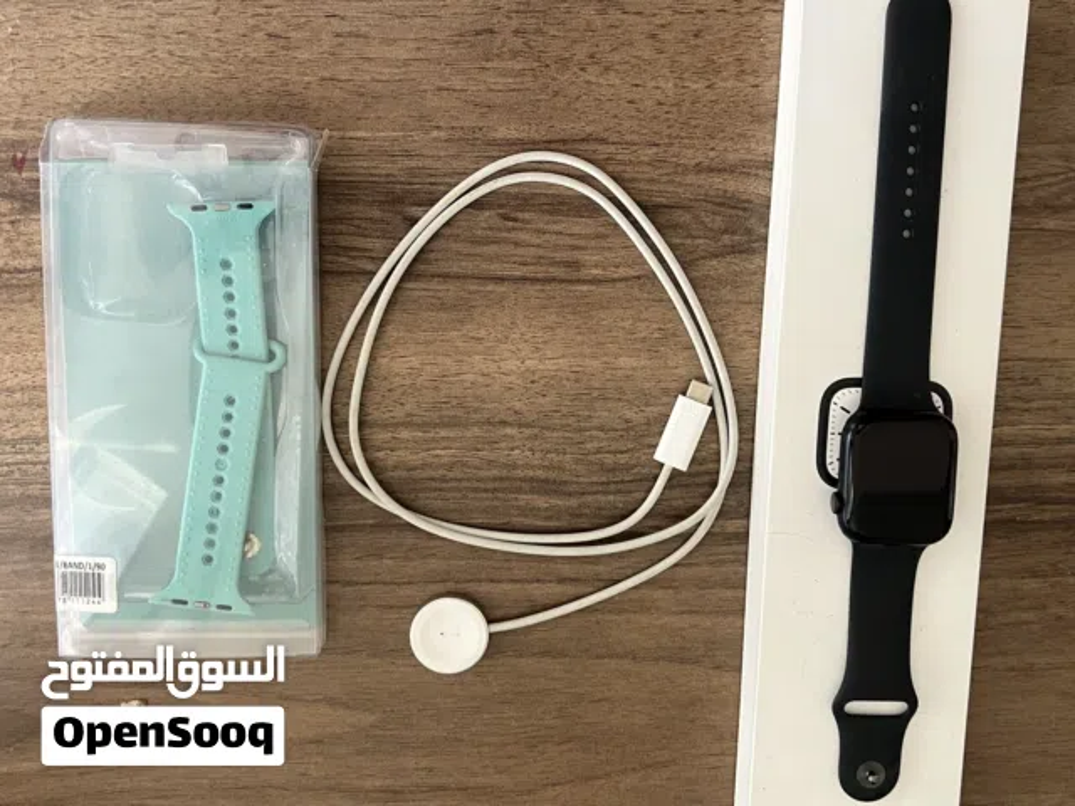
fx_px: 807
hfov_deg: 67.3
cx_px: 538
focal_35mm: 26
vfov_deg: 53.1
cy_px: 403
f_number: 1.5
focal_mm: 5.7
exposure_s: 1/60
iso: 320
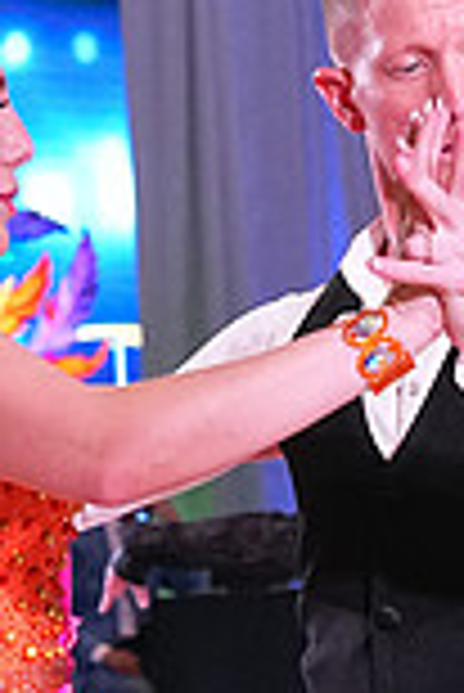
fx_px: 5517
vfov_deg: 7.1
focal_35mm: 286
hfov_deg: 4.8
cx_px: 218
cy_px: 976
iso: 3200
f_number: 4.5
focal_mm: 51
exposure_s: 1/400
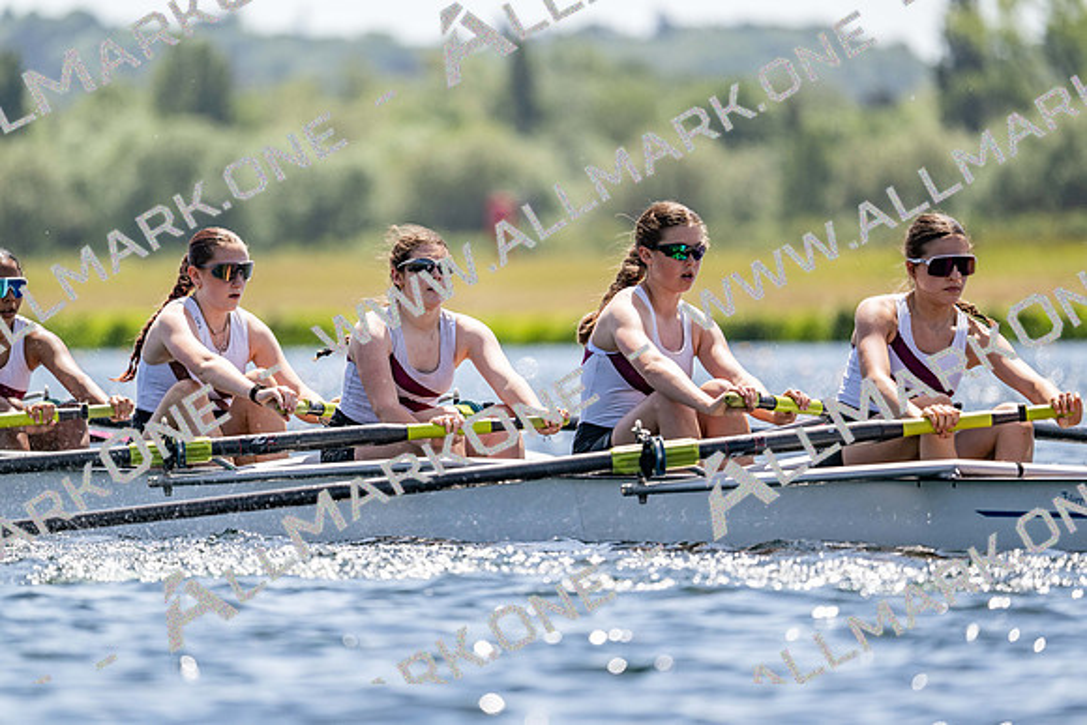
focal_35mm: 400
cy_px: 362
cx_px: 544
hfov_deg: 5.2
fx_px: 12080
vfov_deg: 3.4
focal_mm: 400
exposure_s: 1/2500
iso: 220
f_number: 4.5
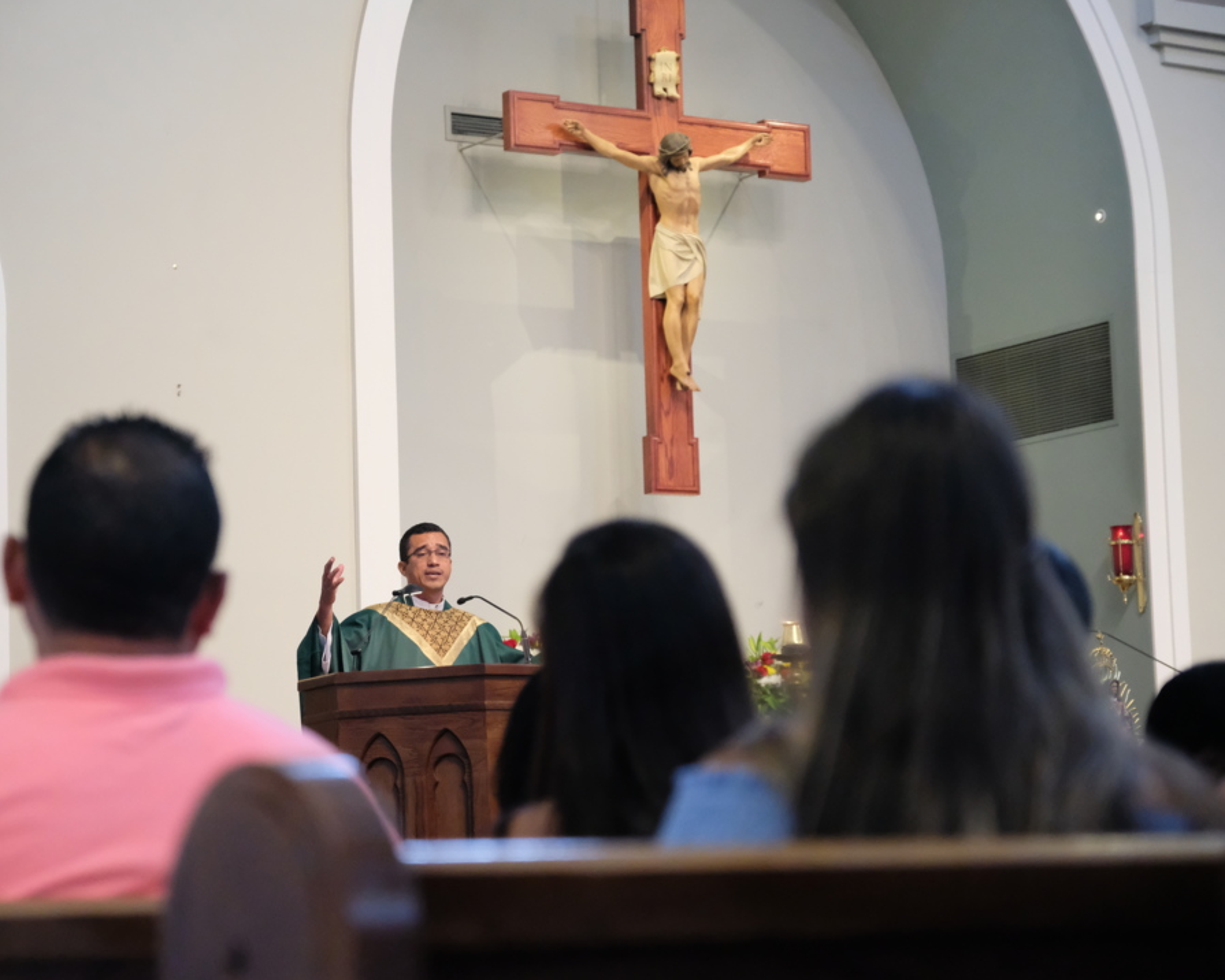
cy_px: 490
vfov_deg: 16.4
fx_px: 3408
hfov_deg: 20.4
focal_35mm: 94
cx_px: 541
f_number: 2.8
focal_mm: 55
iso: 6400
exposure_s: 1/250
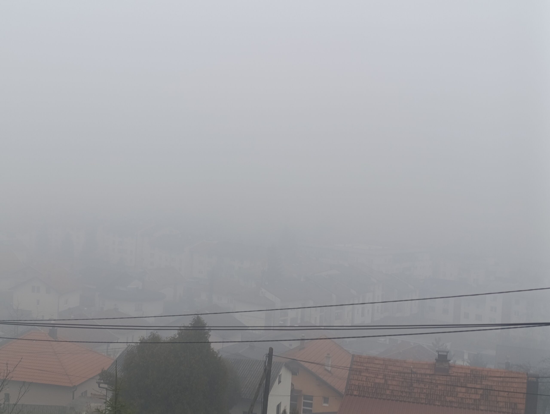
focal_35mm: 46
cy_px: 207
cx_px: 275
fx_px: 732
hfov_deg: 41.2
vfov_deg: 31.6
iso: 50
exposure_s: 1/346
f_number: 1.6
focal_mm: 6.14
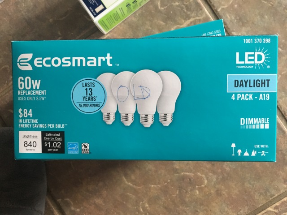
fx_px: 240
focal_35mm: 29
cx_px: 144
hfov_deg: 61.7
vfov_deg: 48.2
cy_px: 108
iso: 200
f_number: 2.2
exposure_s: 1/15
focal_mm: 4.15
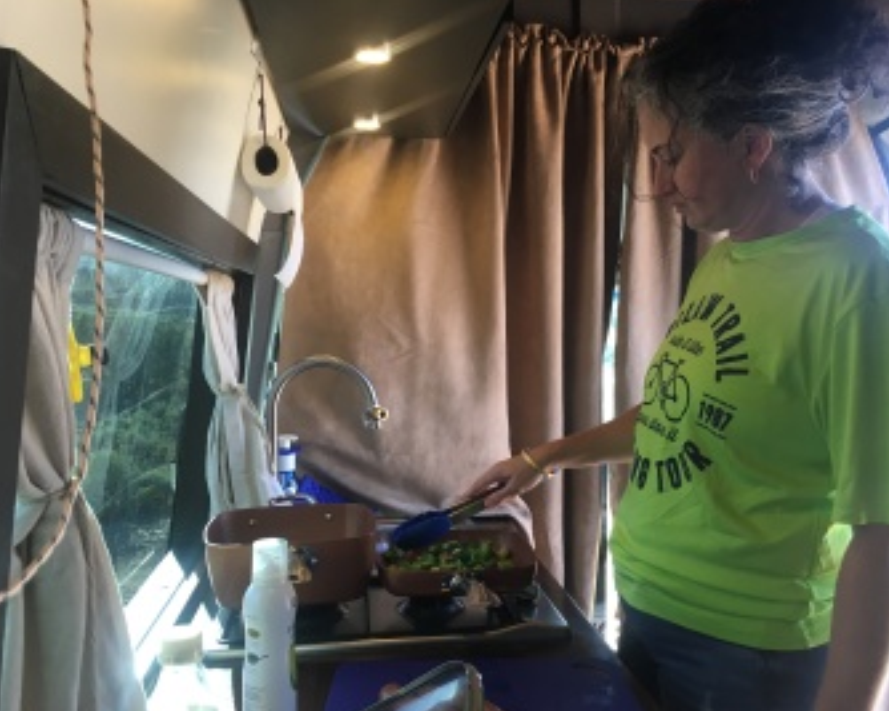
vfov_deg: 47.1
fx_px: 815
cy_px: 357
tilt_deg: -5.8
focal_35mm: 31
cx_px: 460
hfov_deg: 57.2
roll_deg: +1.1
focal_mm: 4.15
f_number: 2.2
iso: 25
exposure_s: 1/30
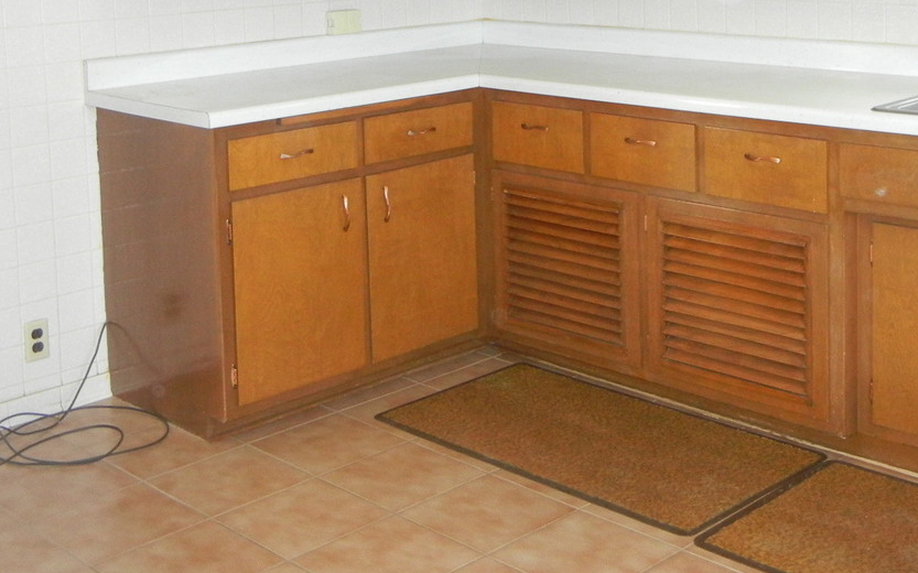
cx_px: 538
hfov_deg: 36.8
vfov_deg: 22.8
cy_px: 26
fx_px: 1376
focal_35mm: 55
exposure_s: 1/30
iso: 517
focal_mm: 5.4
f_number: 3.5
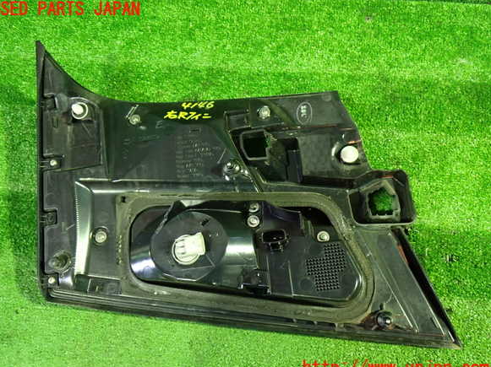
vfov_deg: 45.4
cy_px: 189
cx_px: 240
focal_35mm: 31
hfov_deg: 58.4
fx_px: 439
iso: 800
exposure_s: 1/20
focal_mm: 5.4
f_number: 2.3
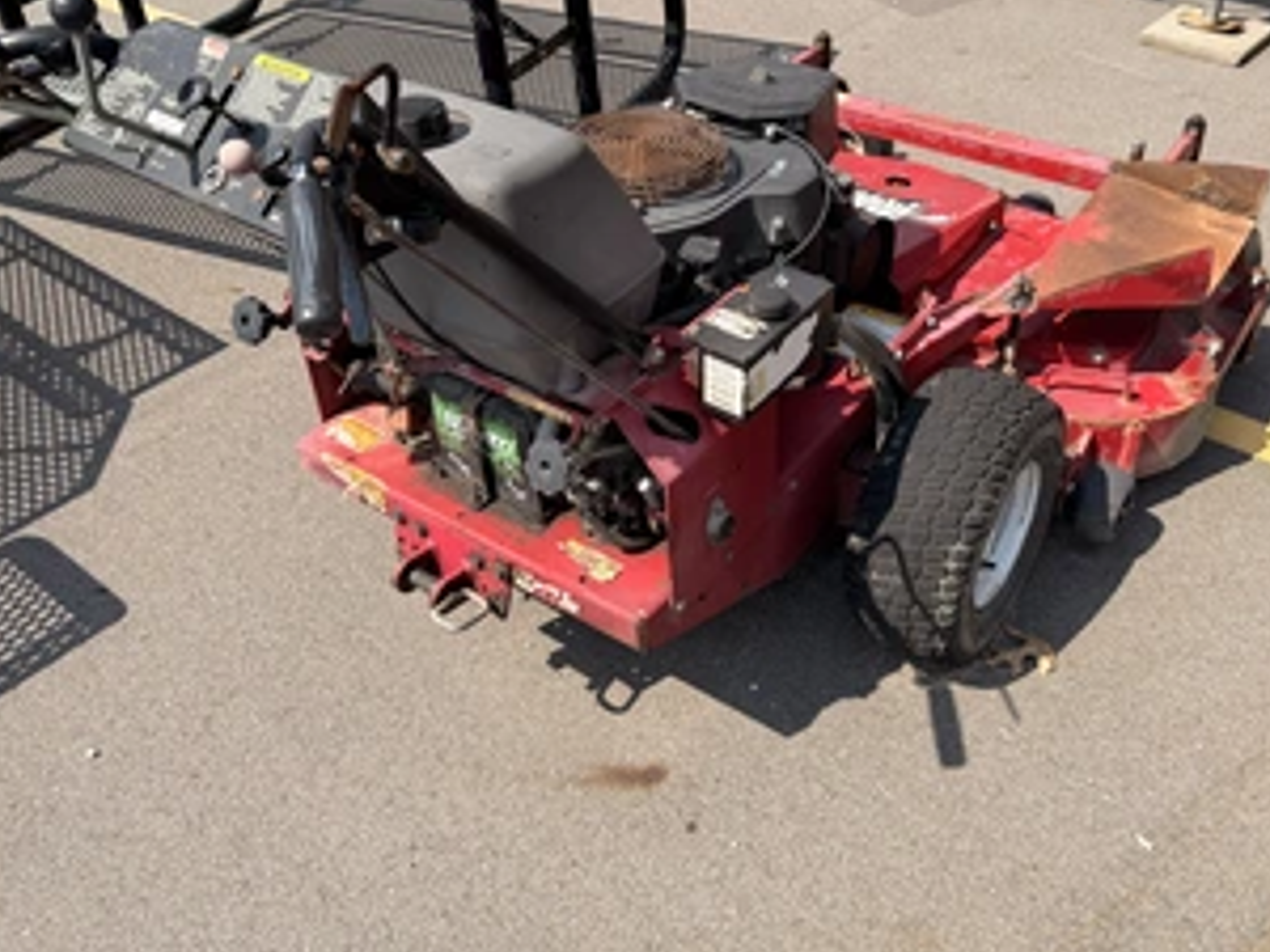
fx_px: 1174
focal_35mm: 32
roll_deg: +0.3
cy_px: 377
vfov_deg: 43.9
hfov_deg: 56.6
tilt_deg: -31.9
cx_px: 715
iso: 80
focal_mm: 6.76
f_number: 1.78
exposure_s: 1/3021
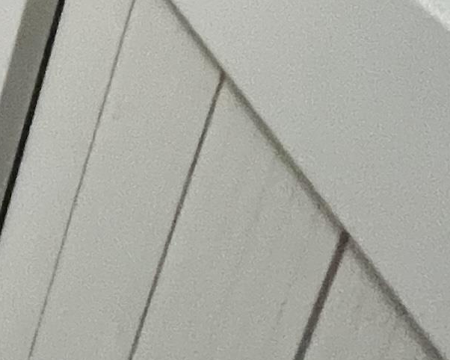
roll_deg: -2.5
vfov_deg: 15.6
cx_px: -792
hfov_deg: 12.7
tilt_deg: -15.3
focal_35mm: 85
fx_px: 1132
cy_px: -282
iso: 400
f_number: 1.8
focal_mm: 1.57
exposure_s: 1/50
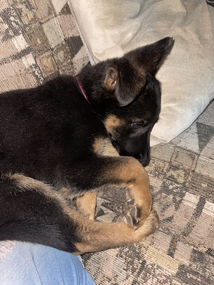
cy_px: 142
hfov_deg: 54.9
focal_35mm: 25
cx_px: 107
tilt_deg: -52.5
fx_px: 206
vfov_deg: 69.4
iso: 32
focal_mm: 5.1
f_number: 1.6
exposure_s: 1/4
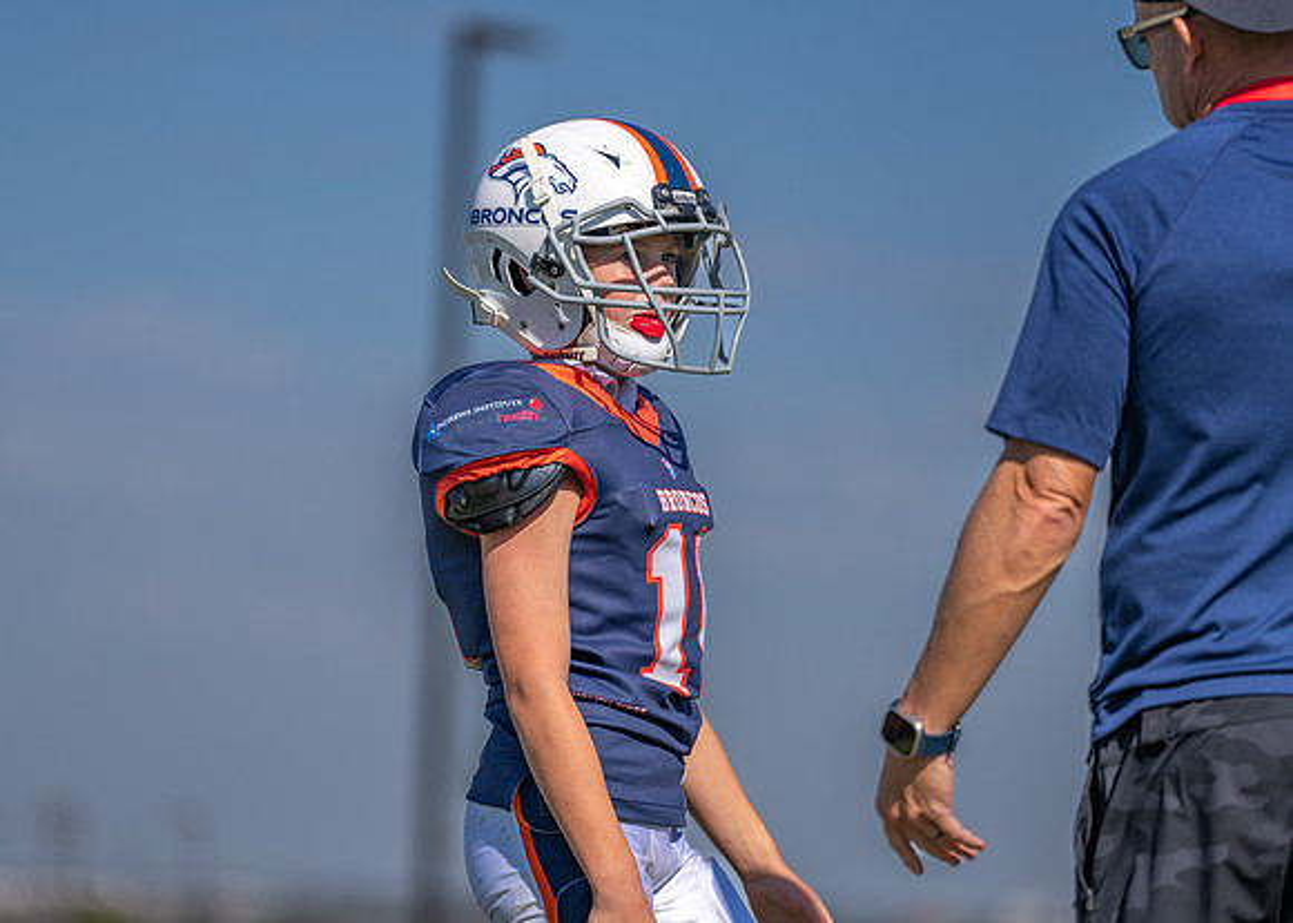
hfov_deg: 9.0
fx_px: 8208
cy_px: 453
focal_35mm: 224
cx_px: 555
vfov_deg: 6.4
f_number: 2.8
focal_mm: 180
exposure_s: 1/4000
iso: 100
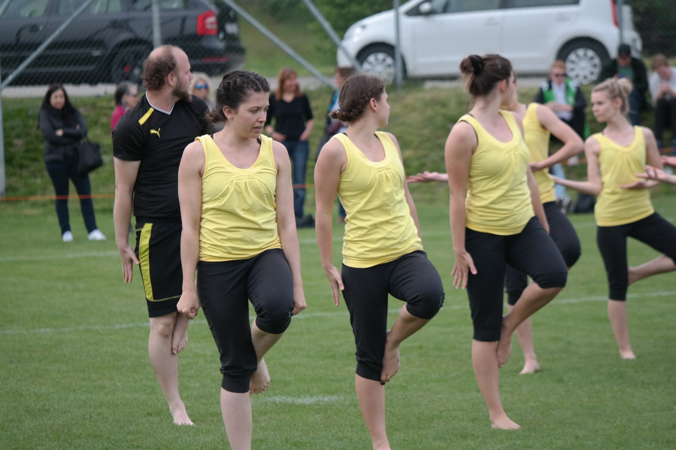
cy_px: 225
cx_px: 338
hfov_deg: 8.9
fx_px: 4336
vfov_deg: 5.9
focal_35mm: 231
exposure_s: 1/250
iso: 200
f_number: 5.6
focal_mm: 150
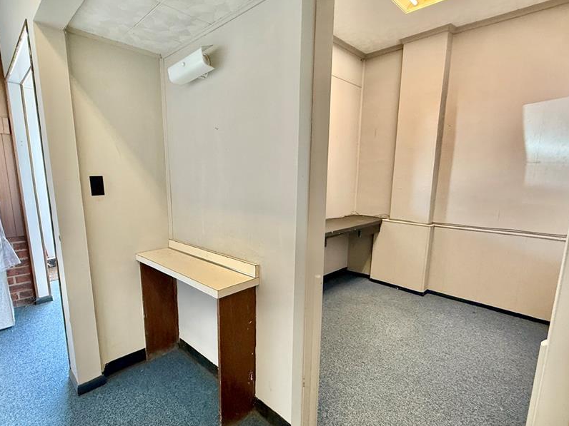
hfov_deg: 87.7
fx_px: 296
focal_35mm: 18
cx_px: 270
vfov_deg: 71.5
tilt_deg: -8.6
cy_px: 227
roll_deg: +0.3
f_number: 2.2
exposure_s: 1/60
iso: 500
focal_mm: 2.22
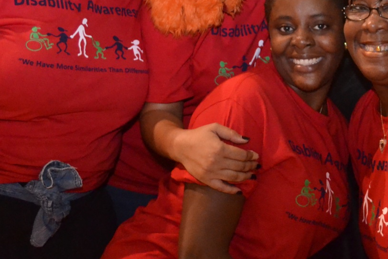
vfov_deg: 15.3
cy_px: 1
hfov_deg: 22.3
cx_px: 384
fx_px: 948
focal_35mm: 88
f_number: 4
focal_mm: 24
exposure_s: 1/60
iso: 3200
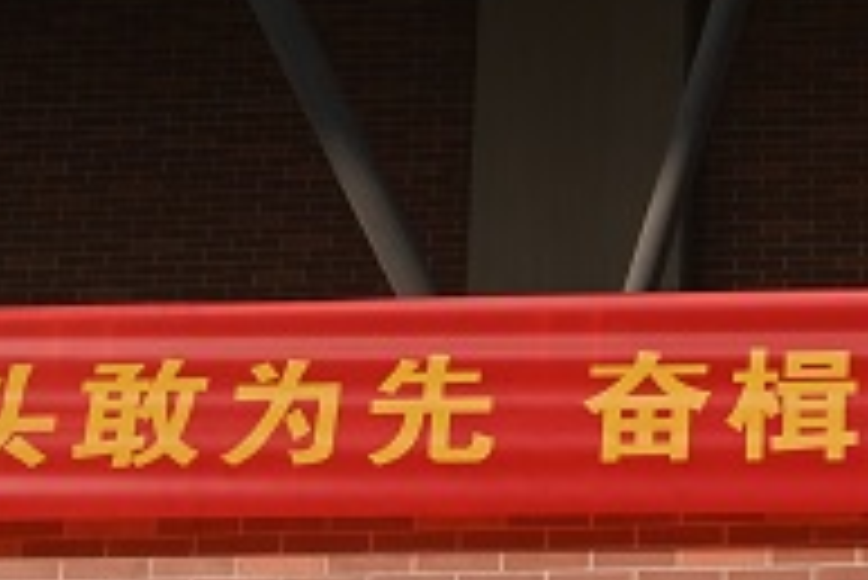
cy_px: 762
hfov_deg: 14.2
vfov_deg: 9.4
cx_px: 821
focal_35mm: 143
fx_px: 3450
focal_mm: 50
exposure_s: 1/1000
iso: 1600
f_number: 16
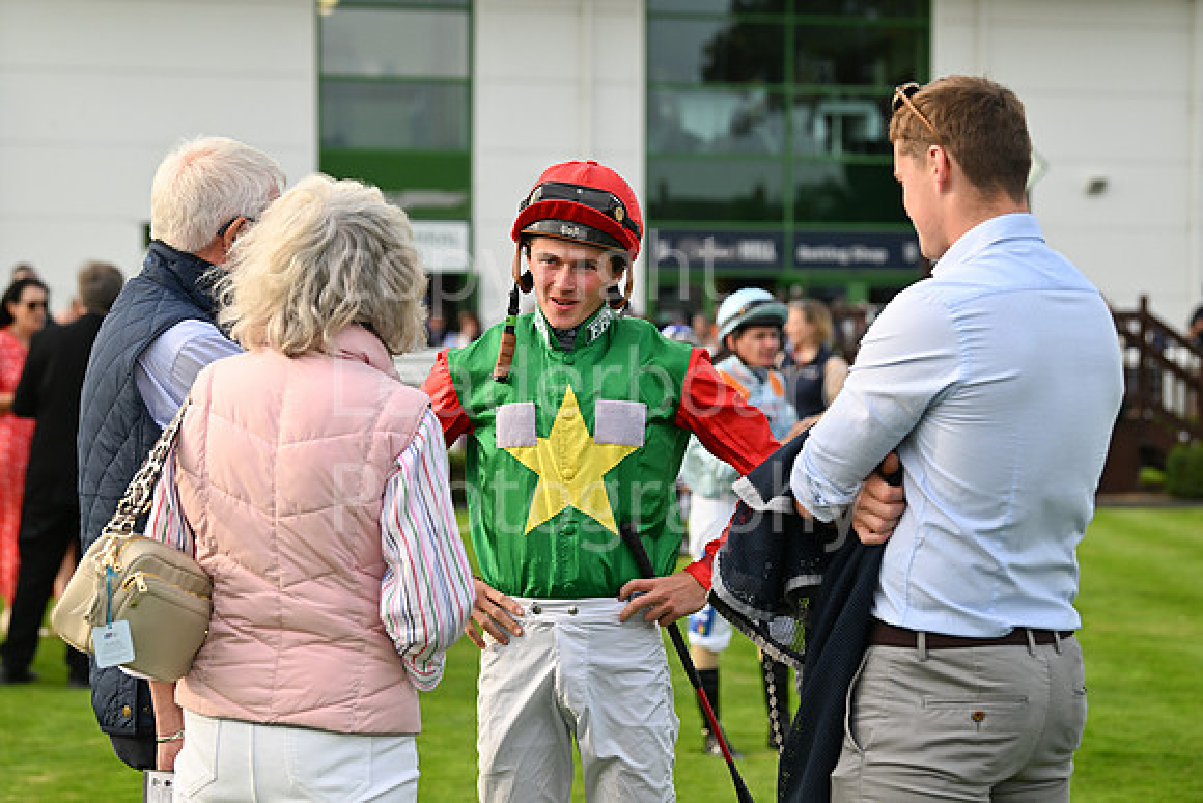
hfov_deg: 21.5
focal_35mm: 95
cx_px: 602
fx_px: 3175
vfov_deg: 14.4
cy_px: 402
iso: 1000
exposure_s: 1/2500
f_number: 4.5
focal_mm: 95
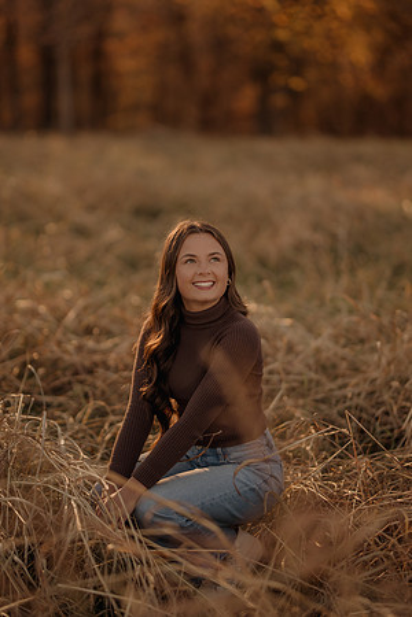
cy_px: 308
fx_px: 1459
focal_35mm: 85
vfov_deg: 23.9
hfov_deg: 16.1
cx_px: 206
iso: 200
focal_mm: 85
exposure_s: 1/1250
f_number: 1.4
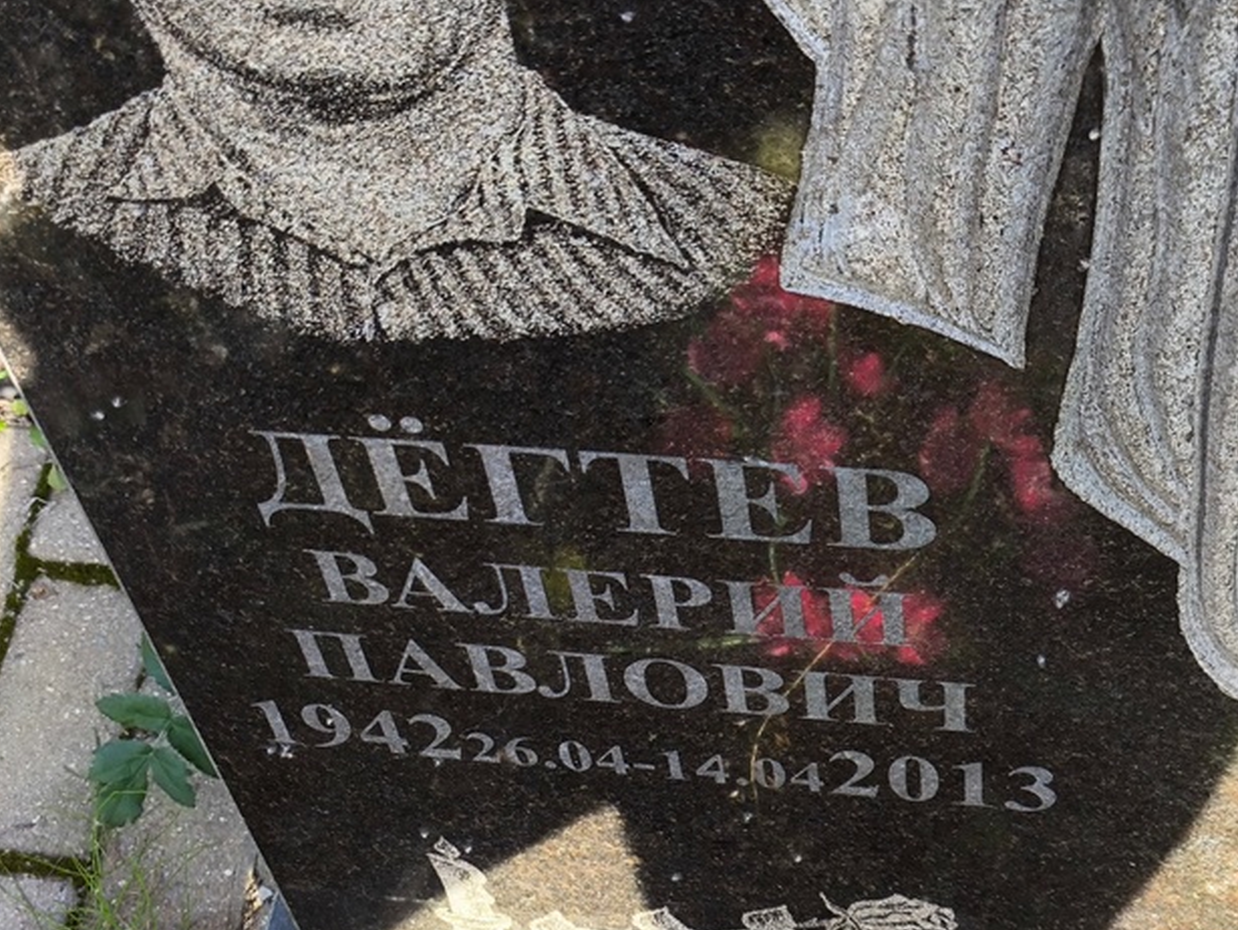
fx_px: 2326
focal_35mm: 65
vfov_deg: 22.6
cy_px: 527
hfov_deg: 29.8
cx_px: 595
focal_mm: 4.71
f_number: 1.7
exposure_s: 1/240
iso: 50
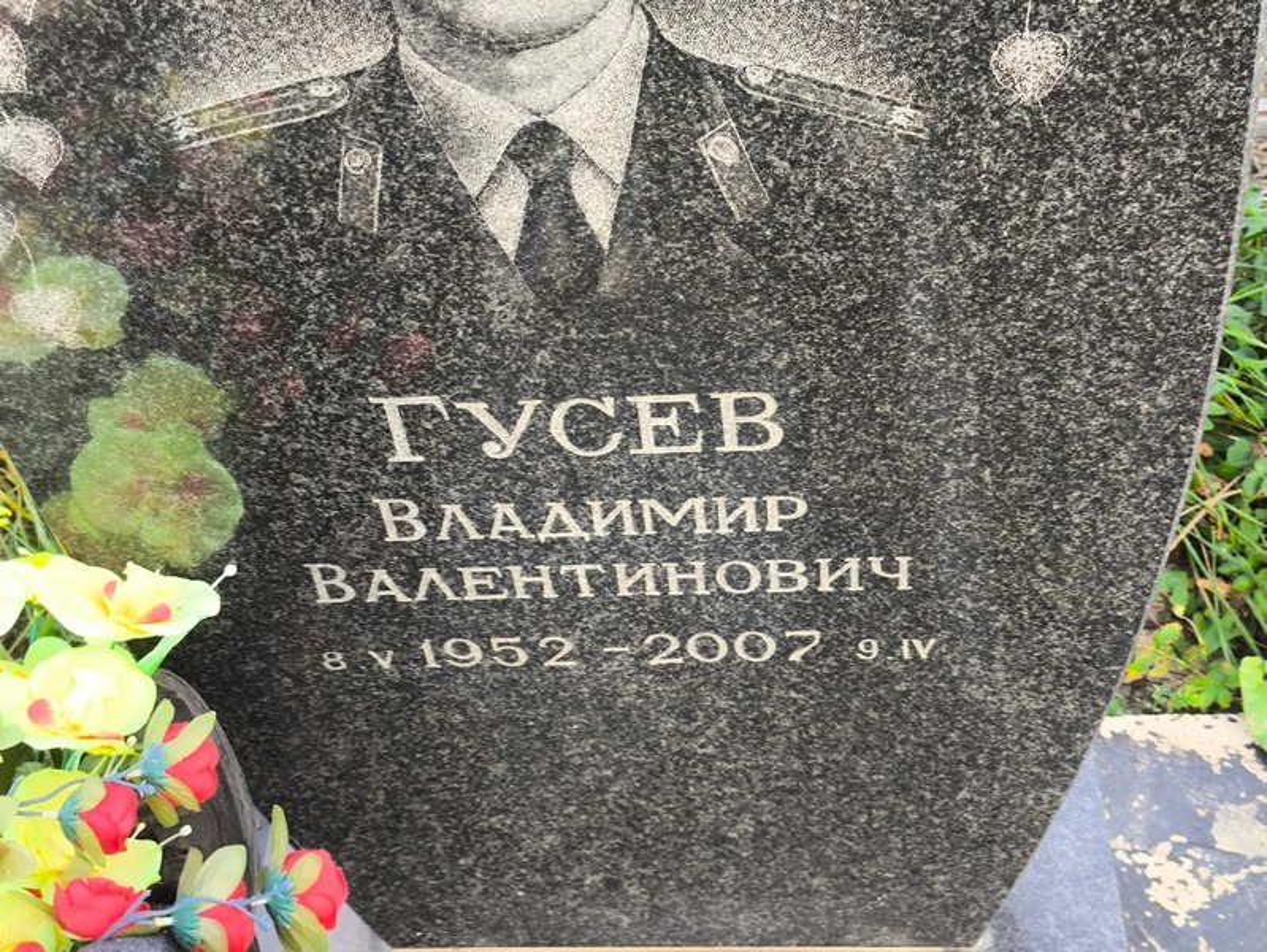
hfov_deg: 38.2
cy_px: 476
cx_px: 634
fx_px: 1831
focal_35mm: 50
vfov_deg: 29.1
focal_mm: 4.71
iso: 50
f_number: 1.7
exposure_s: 1/120
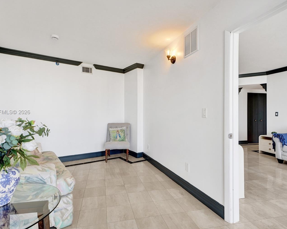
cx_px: 141
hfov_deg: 83.3
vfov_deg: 70.8
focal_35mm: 19
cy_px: 112
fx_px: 161
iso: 400
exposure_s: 1/160
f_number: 4
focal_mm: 16
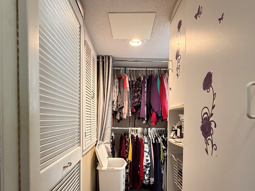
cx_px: 124
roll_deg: +0.3
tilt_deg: -2.3
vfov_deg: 62.2
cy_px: 124
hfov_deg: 79.0
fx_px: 155
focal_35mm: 21
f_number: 2.2
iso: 500
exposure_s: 1/60
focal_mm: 2.22
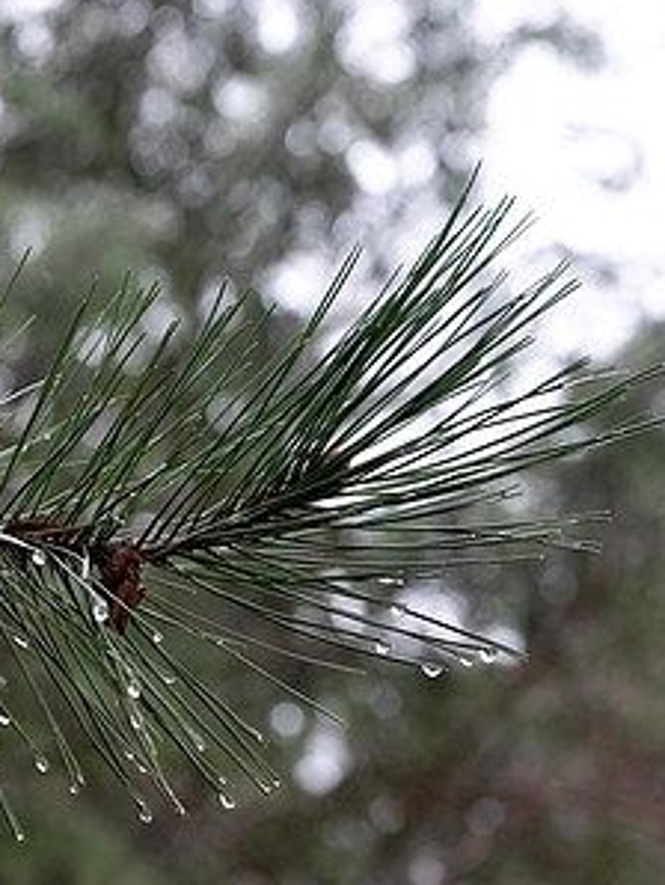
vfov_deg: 15.0
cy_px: 557
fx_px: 3351
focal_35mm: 131
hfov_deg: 11.1
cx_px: -128
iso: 1000
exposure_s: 1/80
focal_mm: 70
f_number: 4.5
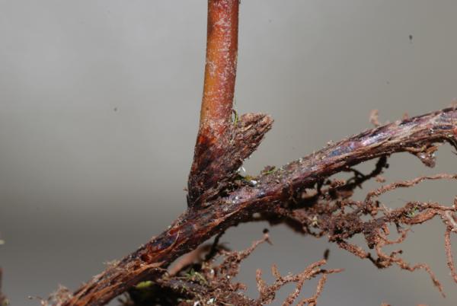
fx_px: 1335
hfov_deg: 19.4
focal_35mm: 105
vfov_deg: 13.1
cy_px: 153
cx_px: 228
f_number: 14
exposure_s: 1/60
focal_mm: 70
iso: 200
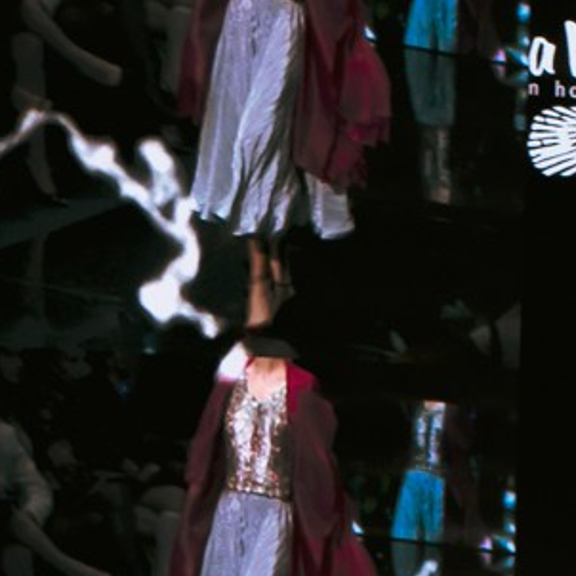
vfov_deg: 7.6
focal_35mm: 227
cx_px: -118
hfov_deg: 7.6
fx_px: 4273
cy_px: 839
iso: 1600
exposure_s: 1/125
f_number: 5
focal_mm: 42
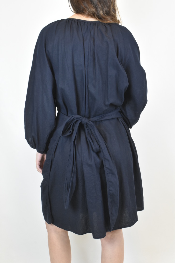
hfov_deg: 28.1
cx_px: 88
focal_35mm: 48
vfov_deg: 41.1
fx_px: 350
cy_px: 132
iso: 1600
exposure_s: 1/15
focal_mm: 32
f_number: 18
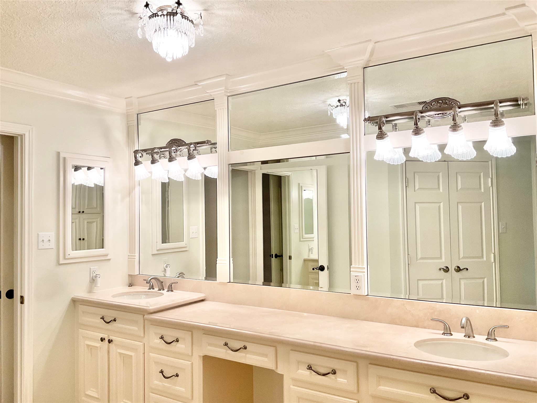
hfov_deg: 61.7
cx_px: 268
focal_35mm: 29
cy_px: 202
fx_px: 450
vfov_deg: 48.2
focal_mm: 3
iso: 64
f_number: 1.8
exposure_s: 1/120
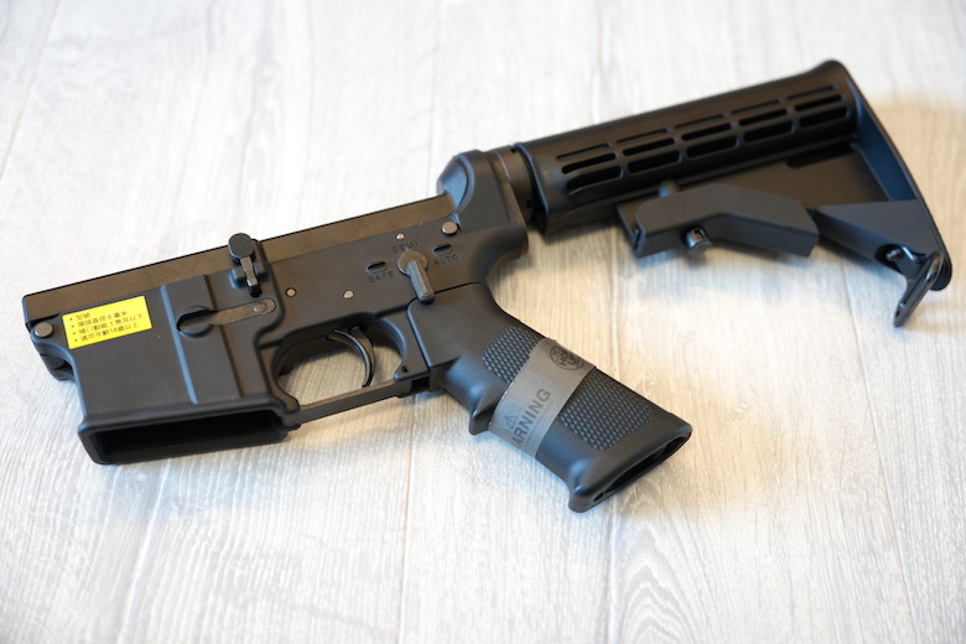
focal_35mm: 40
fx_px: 1073
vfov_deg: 33.4
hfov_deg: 48.5
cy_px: 322
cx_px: 483
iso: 200
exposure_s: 1/6
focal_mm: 40
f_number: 2.8
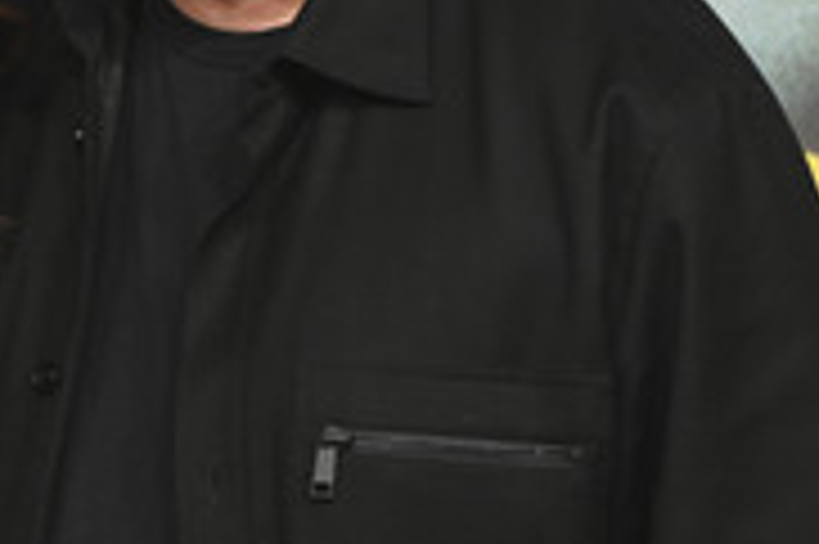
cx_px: -34
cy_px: 27
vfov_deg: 5.4
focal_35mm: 253
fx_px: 5750
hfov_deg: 8.1
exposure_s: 1/160
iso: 800
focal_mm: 102
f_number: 6.3
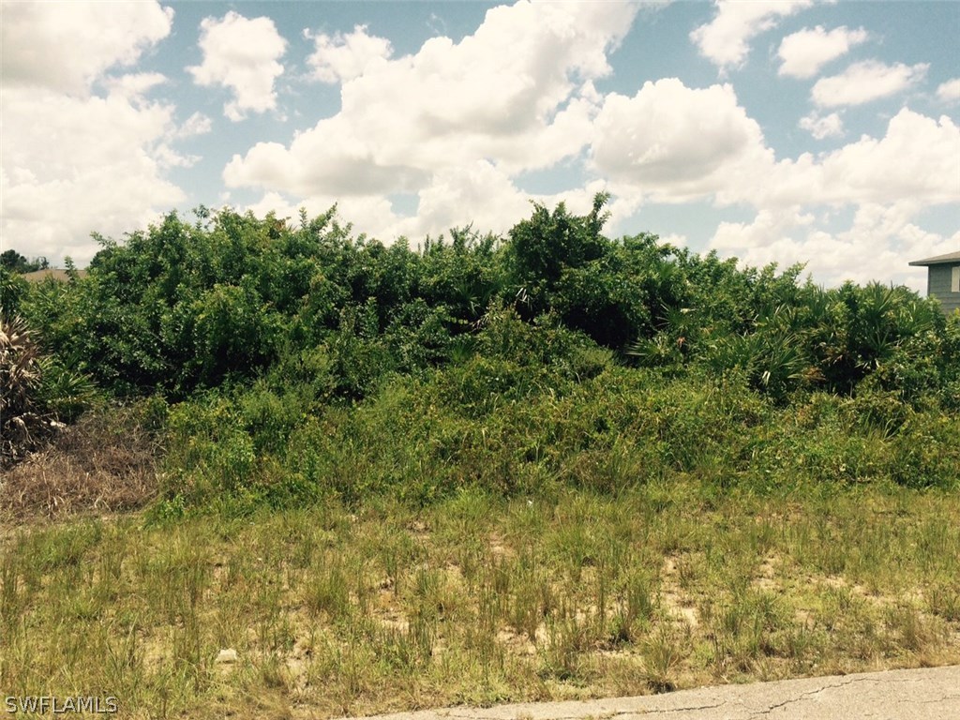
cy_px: 360
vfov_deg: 48.2
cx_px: 480
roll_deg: -2.6
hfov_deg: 61.7
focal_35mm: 29
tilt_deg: -3.3
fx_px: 804
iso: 32
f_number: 2.2
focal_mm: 4.15
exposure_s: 1/3425
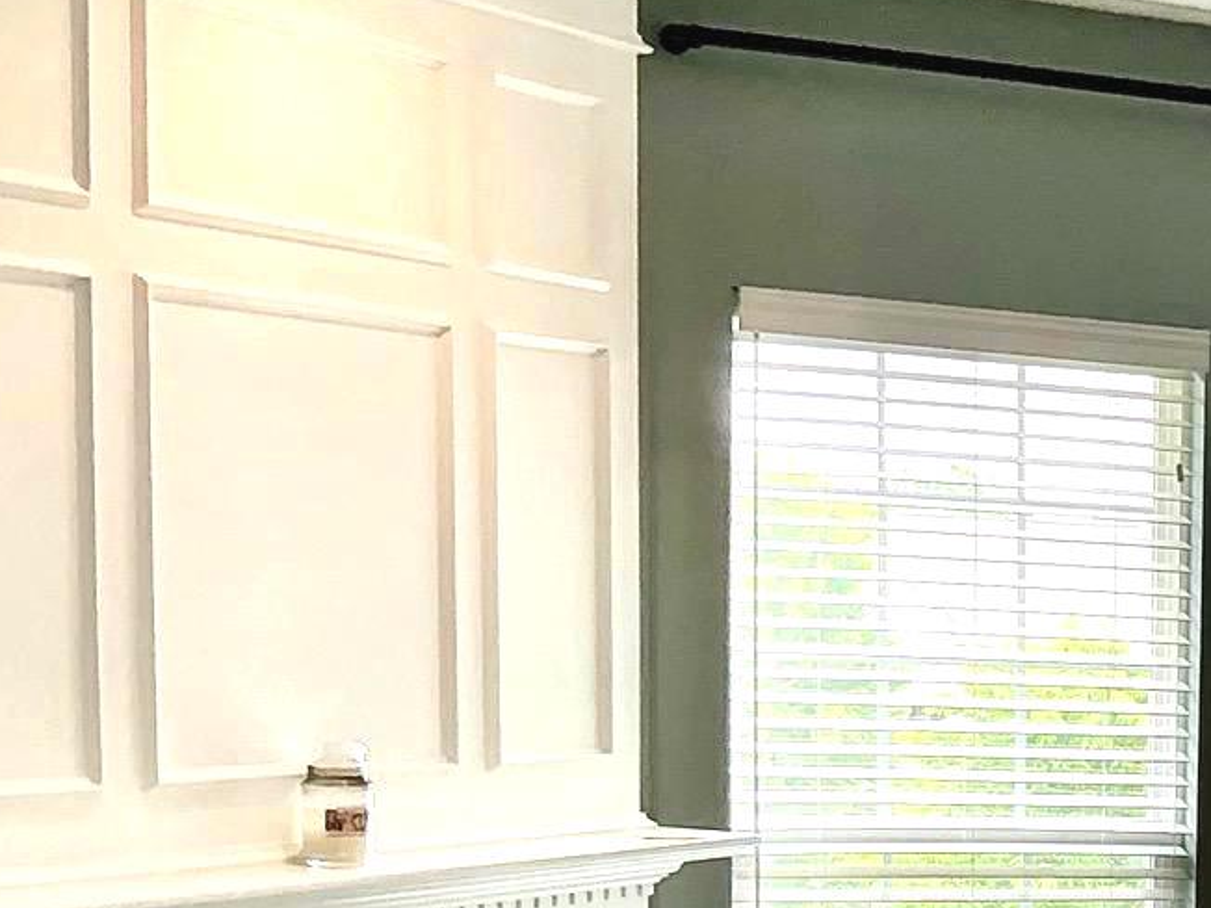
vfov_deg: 16.3
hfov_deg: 19.6
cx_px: 1783
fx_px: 3079
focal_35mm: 88
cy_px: 986
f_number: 1.8
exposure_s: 1/122
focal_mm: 3
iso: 16
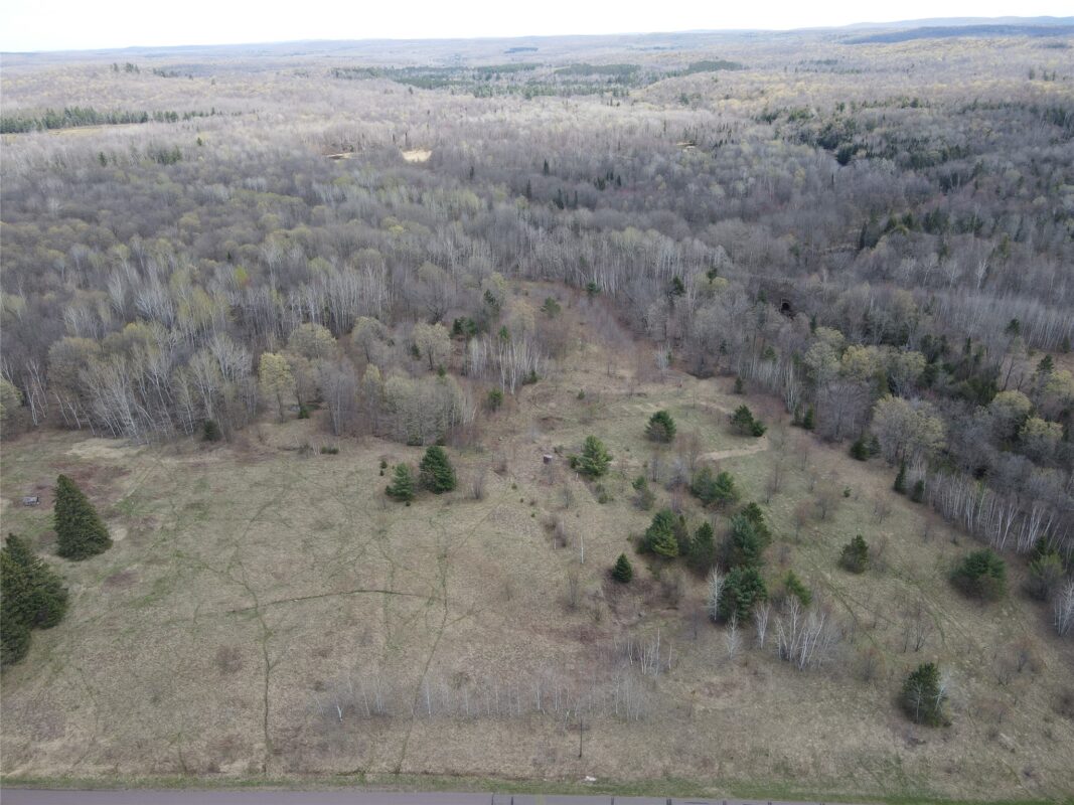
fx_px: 745
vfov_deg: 56.8
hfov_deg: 71.6
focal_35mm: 24
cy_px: 402
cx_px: 537
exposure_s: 1/240
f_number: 2.8
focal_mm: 4.5
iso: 100
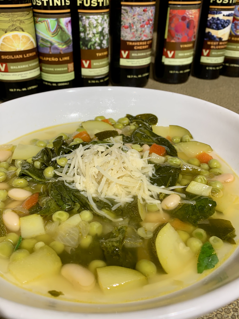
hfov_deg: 48.2
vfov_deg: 61.7
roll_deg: -1.8
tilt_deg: -31.3
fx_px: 267
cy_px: 161
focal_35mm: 29
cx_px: 110
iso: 50
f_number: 1.8
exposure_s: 1/60
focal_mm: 4.25
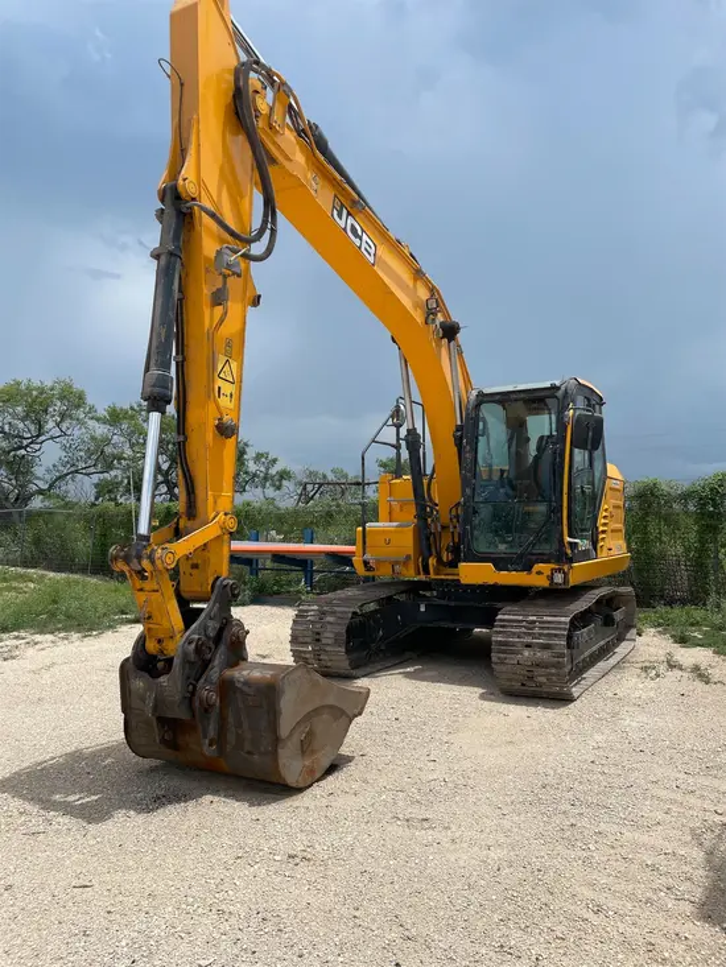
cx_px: 363
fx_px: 727
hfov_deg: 53.1
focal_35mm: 26
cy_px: 484
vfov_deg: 67.3
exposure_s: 1/4464
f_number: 1.6
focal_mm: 4.2
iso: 32
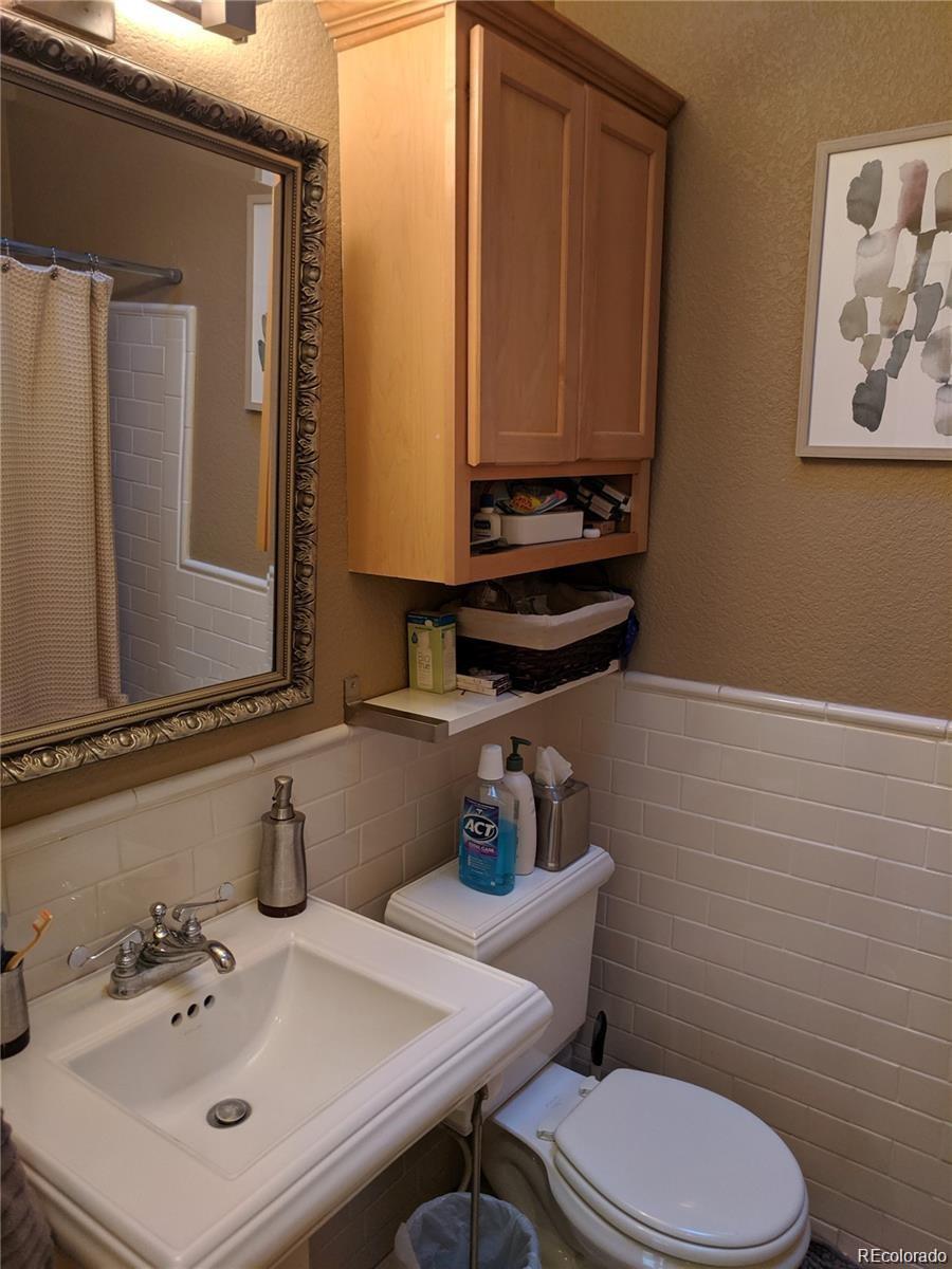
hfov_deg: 53.1
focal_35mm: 26
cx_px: 476
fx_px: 953
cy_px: 634
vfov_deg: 67.3
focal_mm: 4.67
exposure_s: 1/60
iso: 340
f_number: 2
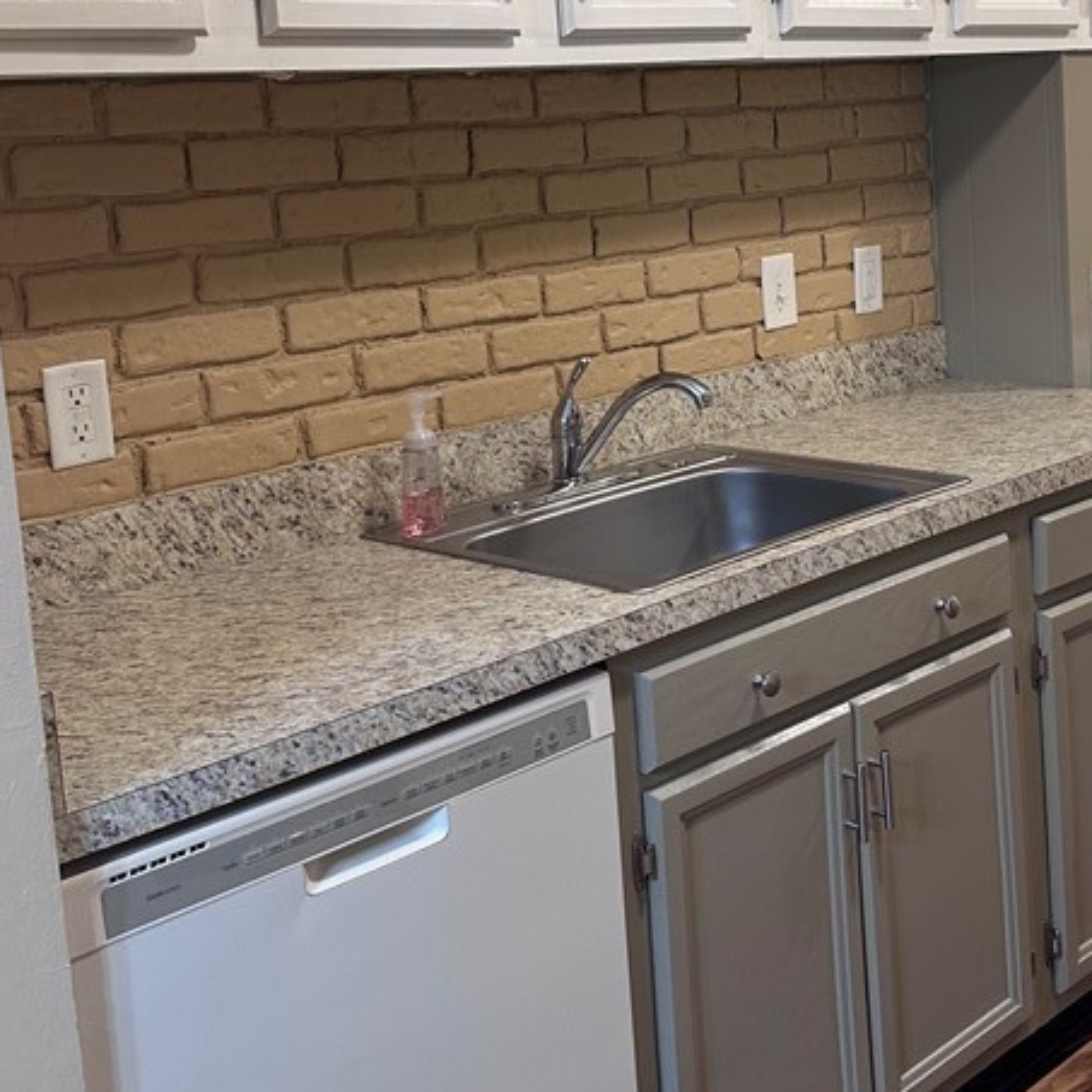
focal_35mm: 48
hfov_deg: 34.7
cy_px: 316
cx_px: 808
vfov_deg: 34.8
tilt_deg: -7.1
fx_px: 1713
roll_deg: +2.4
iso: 160
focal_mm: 6.86
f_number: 1.78
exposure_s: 1/60
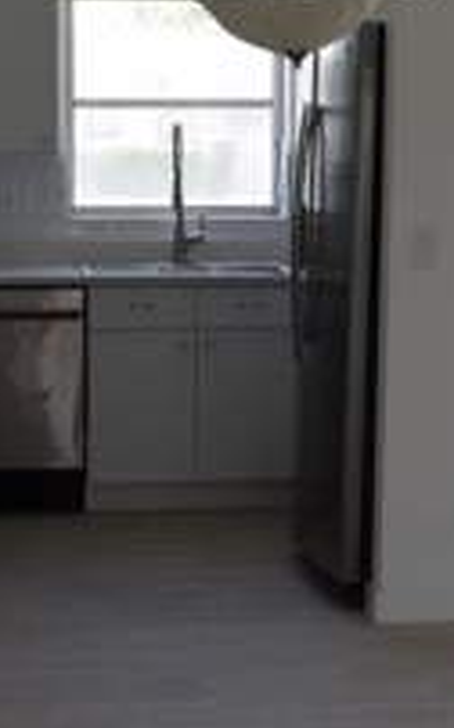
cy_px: 382
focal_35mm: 98
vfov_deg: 21.2
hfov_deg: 13.3
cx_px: 159
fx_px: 1943
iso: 400
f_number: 5
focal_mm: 18
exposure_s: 1/100
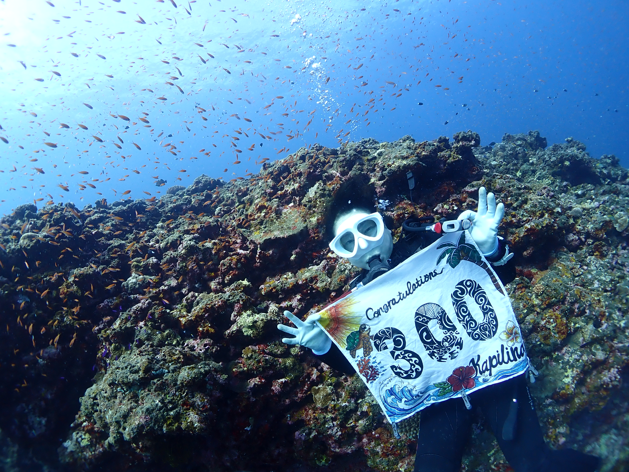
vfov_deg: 49.7
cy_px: 236
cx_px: 314
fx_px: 509
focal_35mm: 28
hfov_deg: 63.4
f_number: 3.2
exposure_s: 1/125
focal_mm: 5.05
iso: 100
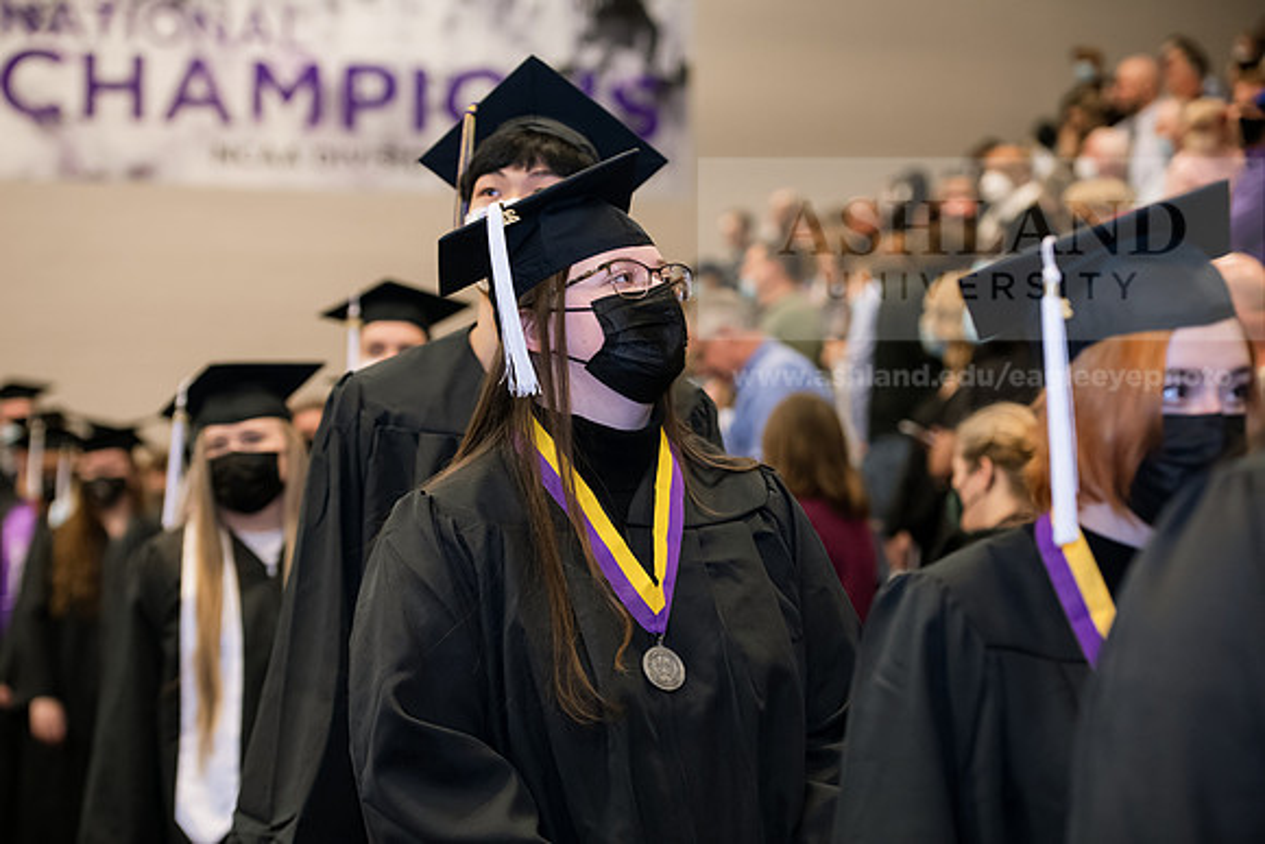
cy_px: 422
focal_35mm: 90
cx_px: 632
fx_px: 3163
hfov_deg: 22.6
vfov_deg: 15.2
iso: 1600
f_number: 3.5
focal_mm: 90
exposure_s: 1/200
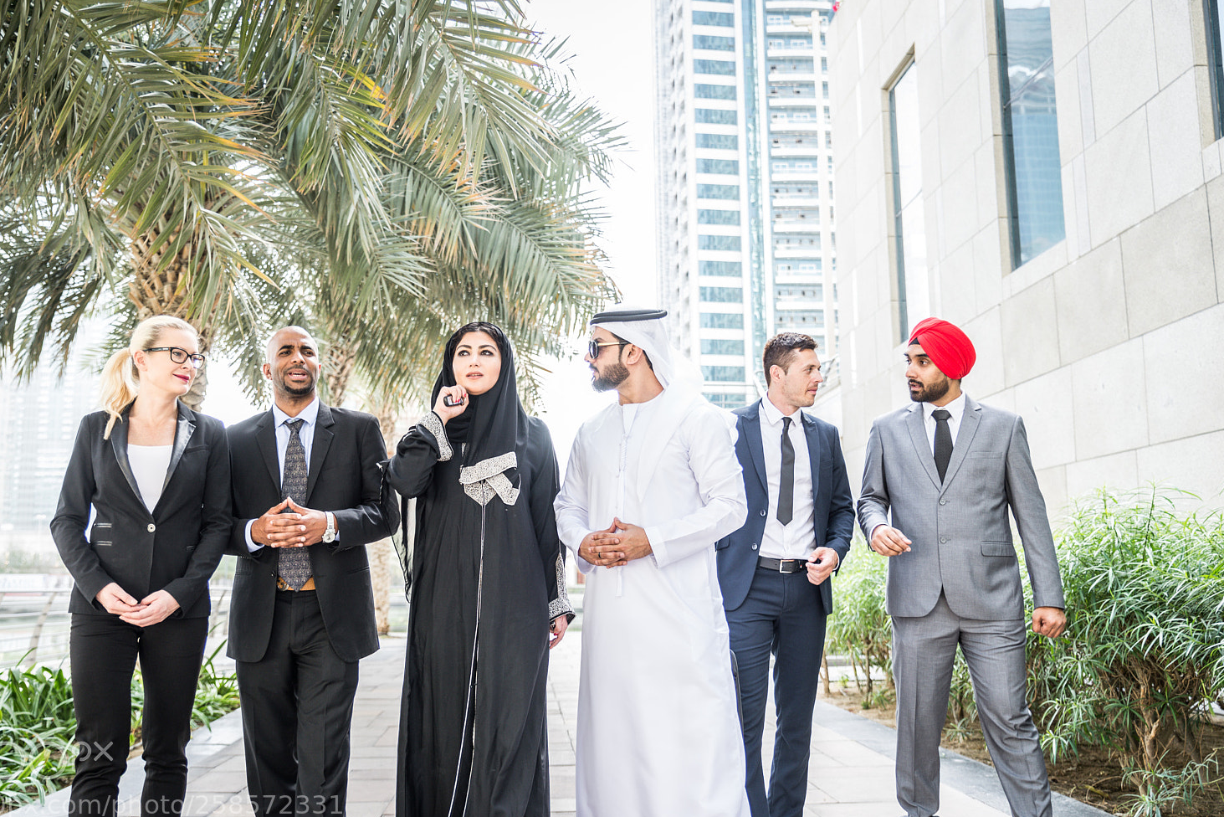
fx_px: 1190
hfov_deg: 54.4
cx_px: 575
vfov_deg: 37.9
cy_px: 424
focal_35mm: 35
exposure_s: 1/200
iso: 200
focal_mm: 32
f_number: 2.8
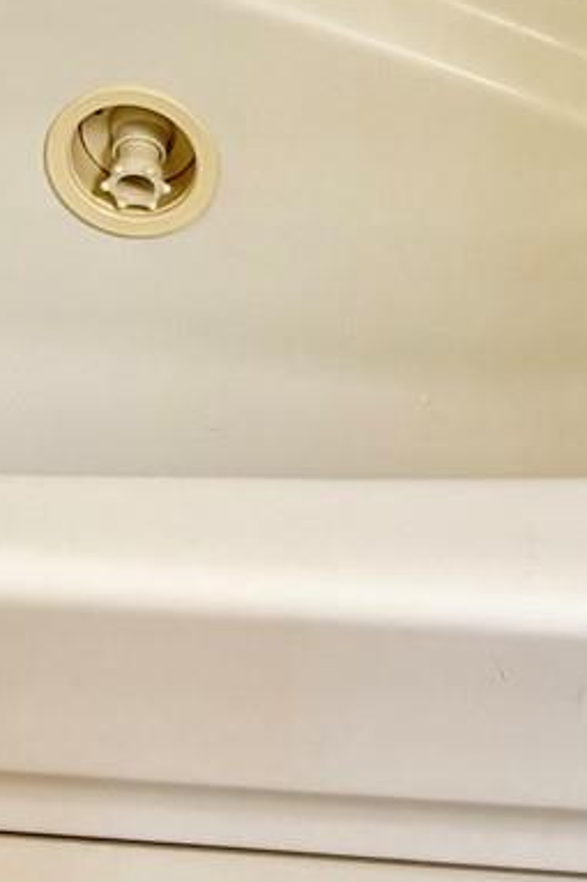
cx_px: -122
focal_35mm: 113
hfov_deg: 11.9
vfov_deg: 17.3
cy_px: -180
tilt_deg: -29.8
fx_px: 2766
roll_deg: +5.2
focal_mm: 5.96
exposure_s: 1/60
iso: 160
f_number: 1.6
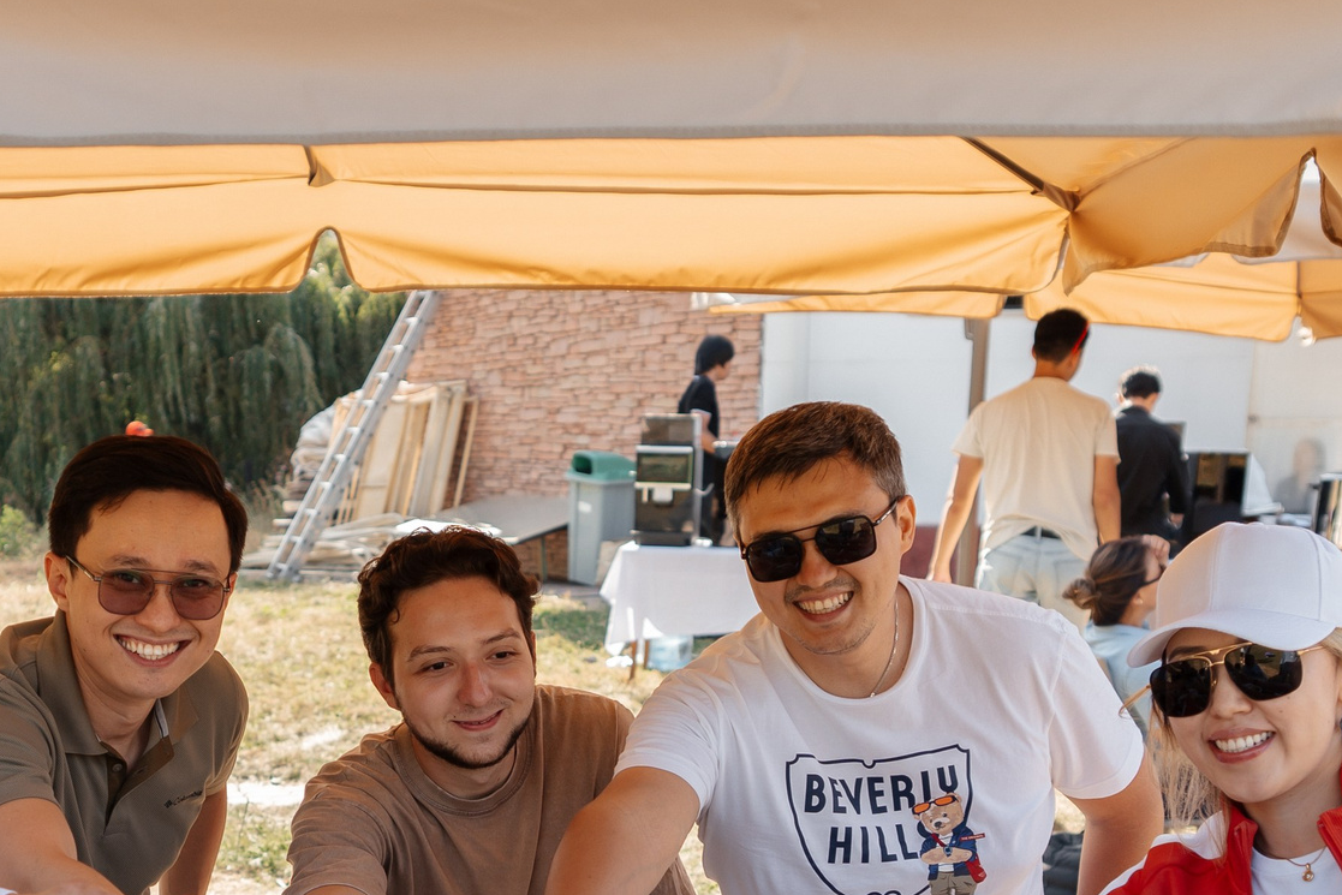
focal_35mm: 55
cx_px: 469
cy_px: 914
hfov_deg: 35.9
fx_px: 2050
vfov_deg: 23.5
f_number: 2.8
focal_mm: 24
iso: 100
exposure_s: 1/320
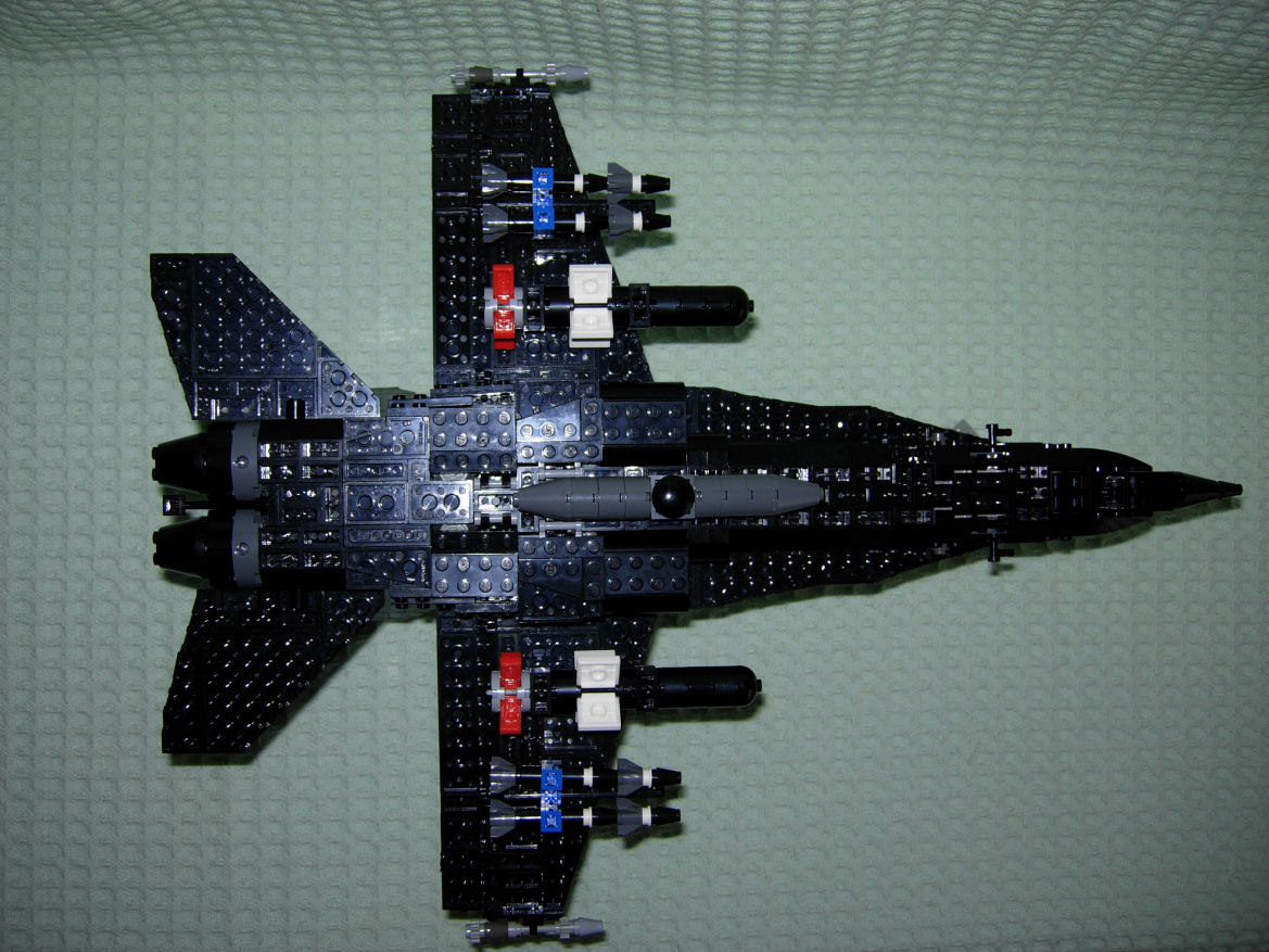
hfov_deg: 51.3
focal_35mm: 36
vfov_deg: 39.7
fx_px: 1320
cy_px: 476
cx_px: 634
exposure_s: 1/45.2
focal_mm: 7.5
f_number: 2.7
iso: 50
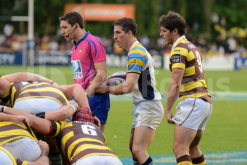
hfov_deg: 8.6
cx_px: 124
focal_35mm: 240
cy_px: 82
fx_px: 1647
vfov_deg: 5.7
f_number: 4
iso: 2500
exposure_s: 1/500
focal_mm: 240
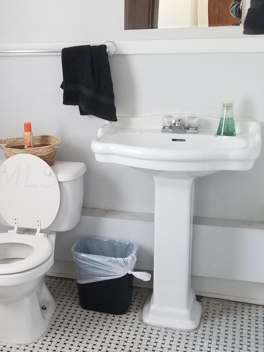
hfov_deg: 24.9
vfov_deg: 34.4
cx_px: 1
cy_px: 175
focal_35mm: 56
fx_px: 570
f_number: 1.7
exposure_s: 1/21
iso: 200
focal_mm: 4.25
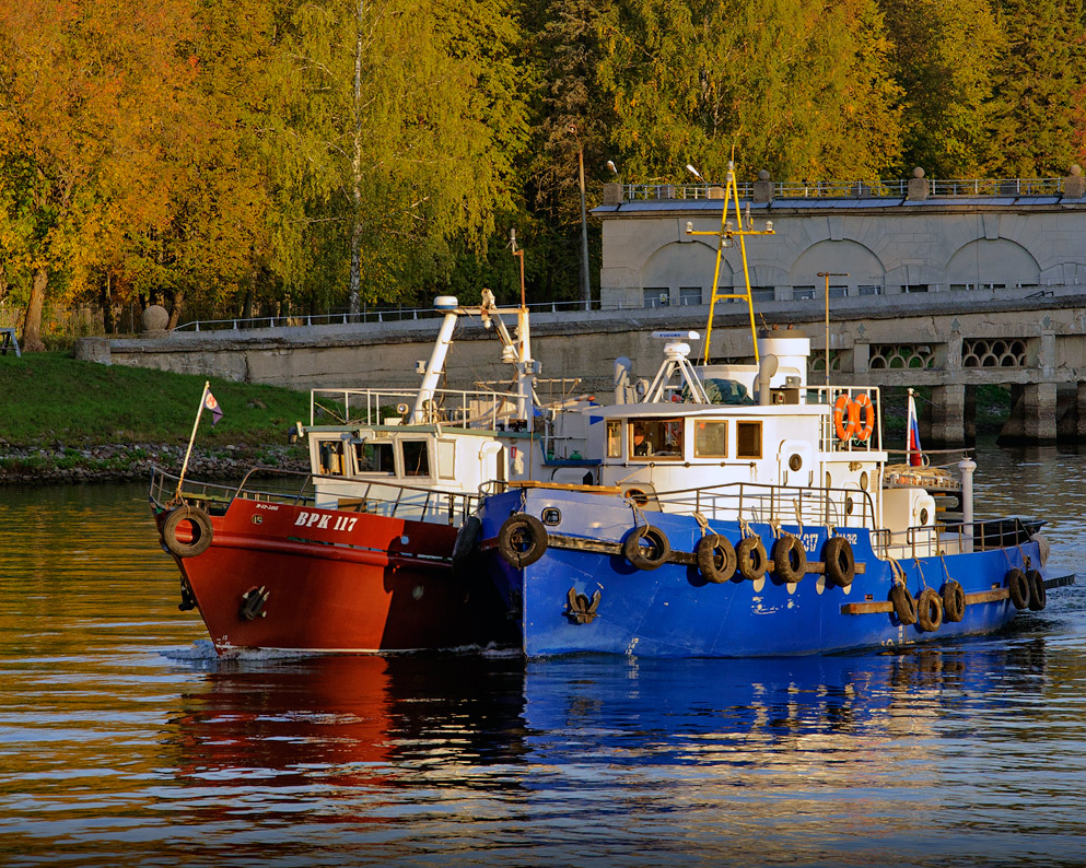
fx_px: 4917
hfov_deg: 12.6
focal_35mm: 153
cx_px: 593
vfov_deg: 10.1
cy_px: 433
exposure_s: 1/200
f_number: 9
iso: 320
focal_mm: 90
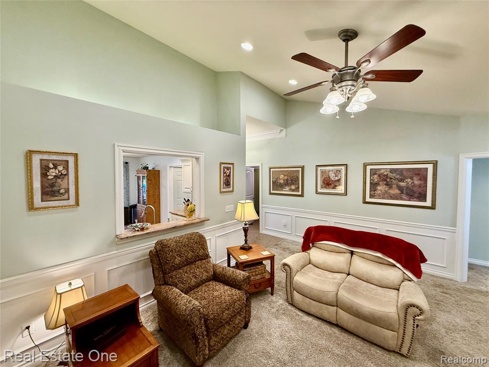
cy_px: 184
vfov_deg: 85.7
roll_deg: -0.1
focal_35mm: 14
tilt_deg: -2.2
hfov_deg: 102.1
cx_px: 244
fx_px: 198
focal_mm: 2.22
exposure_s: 1/120
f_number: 2.2
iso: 320
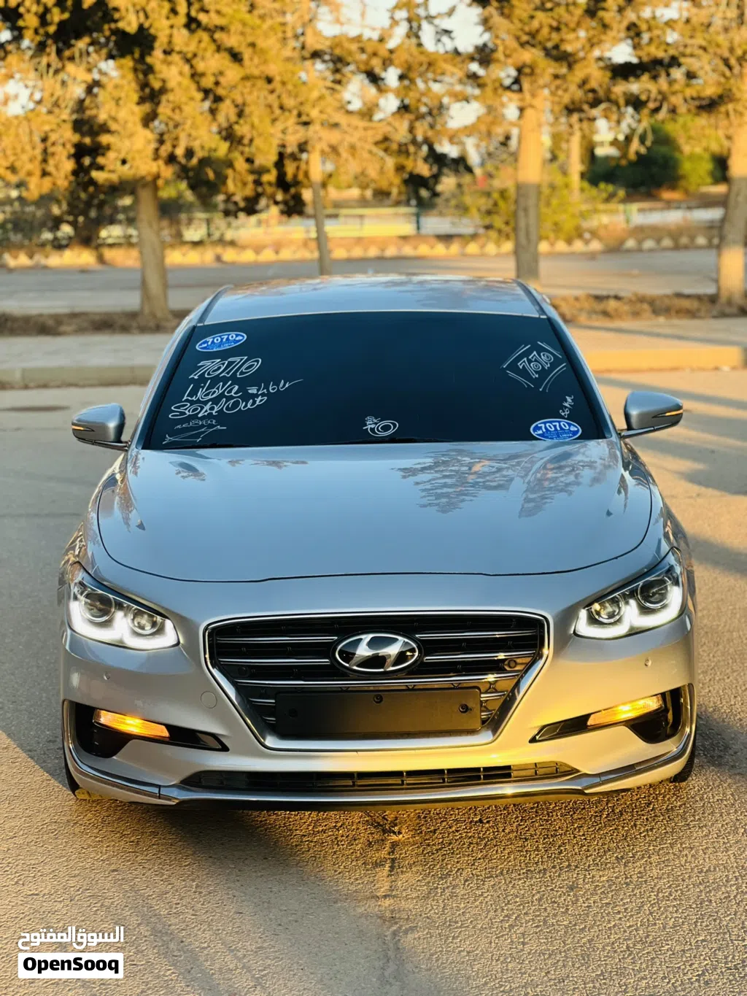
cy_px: 498
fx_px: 2215
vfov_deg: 25.3
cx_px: 374
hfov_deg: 19.1
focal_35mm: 77
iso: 64
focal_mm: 9
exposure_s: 1/121
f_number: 2.8
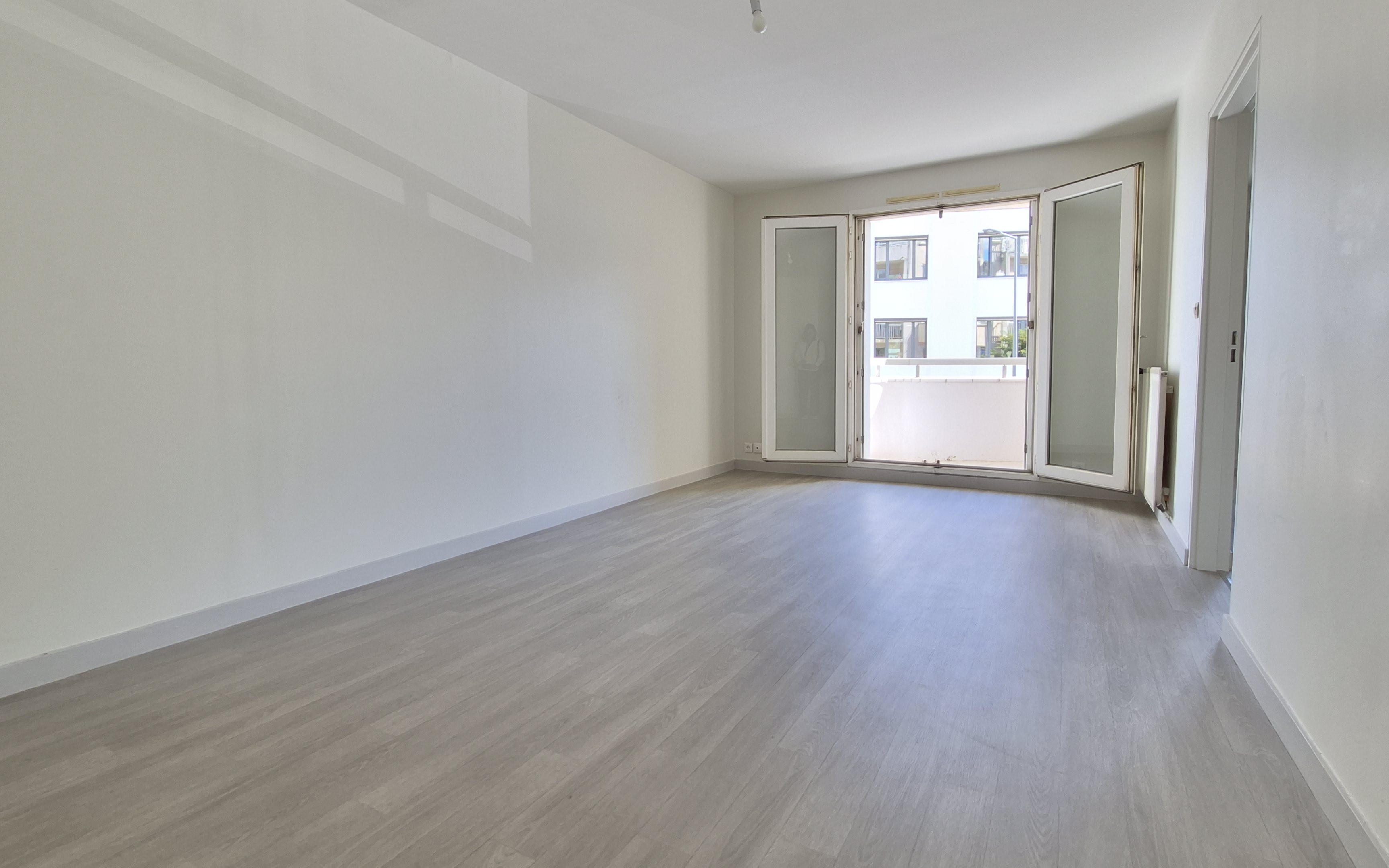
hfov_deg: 97.7
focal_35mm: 16
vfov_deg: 71.0
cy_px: 379
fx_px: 606
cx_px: 741
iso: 80
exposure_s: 1/50
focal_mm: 1.74
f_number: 2.2
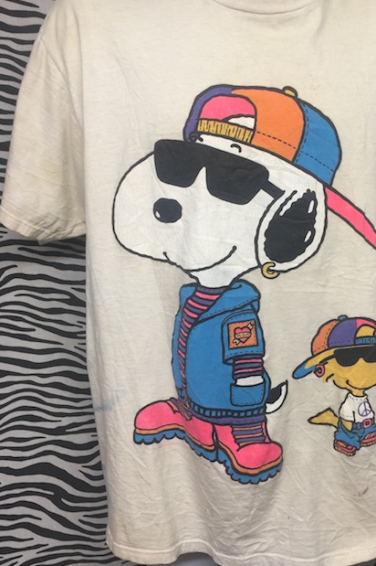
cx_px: 267
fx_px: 612
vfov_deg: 49.5
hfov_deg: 33.7
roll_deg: +2.6
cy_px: 256
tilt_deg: -10.9
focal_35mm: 39
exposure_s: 1/40
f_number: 2.2
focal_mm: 4.15
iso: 32
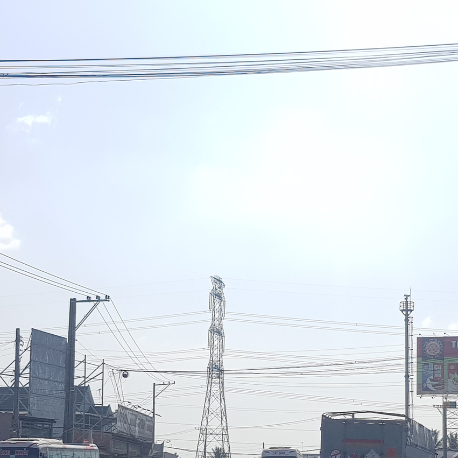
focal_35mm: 54
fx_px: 808
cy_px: 388
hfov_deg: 31.2
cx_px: 330
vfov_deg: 30.6
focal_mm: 4.2
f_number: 1.7
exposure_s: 1/3880
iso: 40
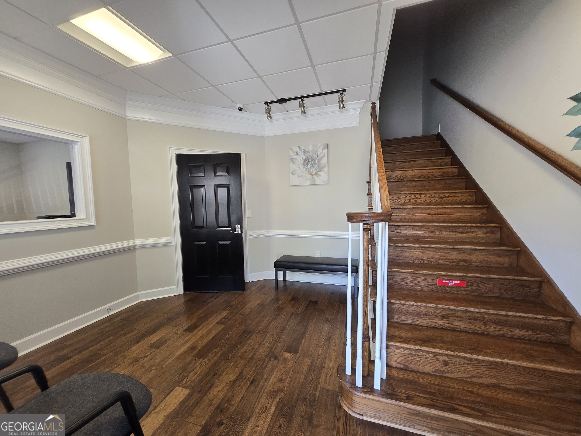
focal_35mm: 13
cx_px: 290
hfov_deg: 106.2
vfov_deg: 89.9
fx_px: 218
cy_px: 218
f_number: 2.2
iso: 80
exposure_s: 1/50.3
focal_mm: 1.7
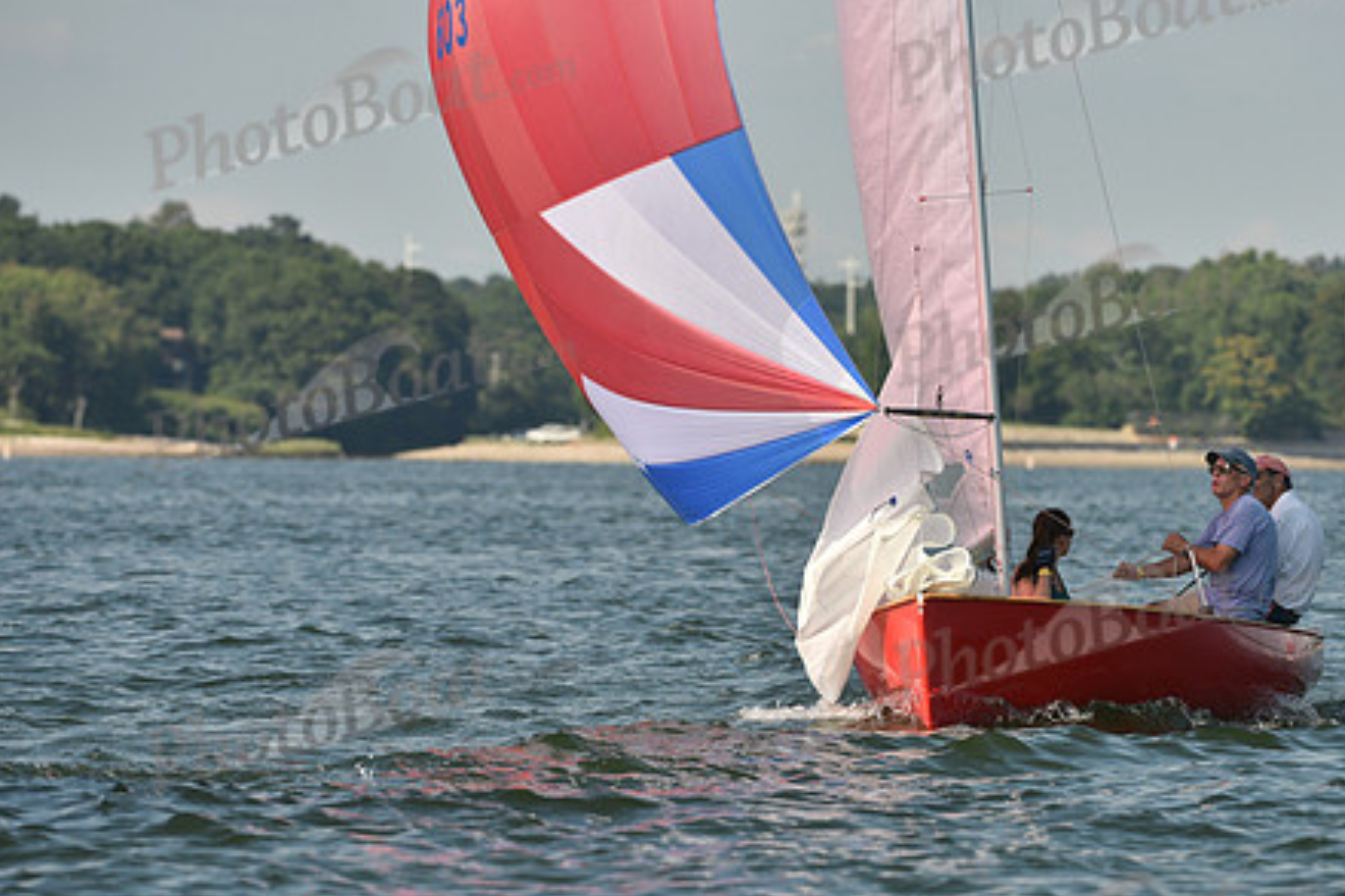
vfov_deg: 3.4
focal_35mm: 409
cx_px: 737
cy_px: 509
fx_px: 15274
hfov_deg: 5.0
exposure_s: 1/1250
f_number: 6.3
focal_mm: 310
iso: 250
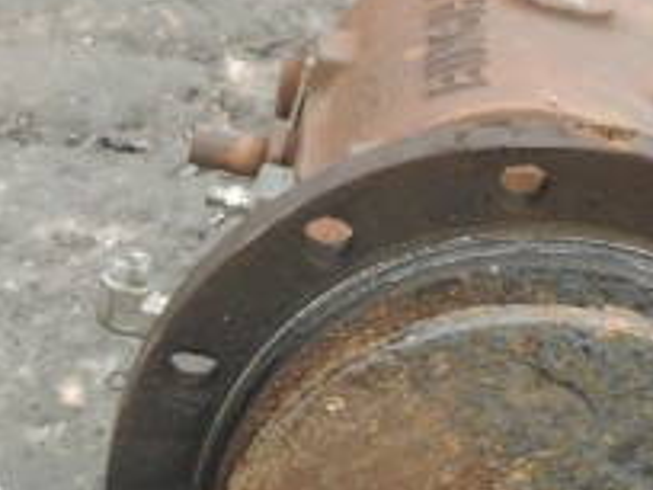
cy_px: 559
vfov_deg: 6.7
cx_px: 487
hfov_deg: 8.9
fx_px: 4169
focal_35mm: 221
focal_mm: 16.1
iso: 720
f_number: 4.1
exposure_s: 1/25
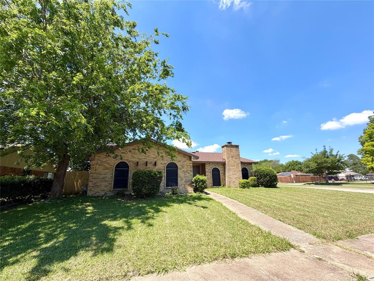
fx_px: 151
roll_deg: +2.5
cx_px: 187
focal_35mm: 14
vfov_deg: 85.7
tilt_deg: +15.4
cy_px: 140
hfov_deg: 102.1
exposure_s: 1/770
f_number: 2.2
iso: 32
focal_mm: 2.22
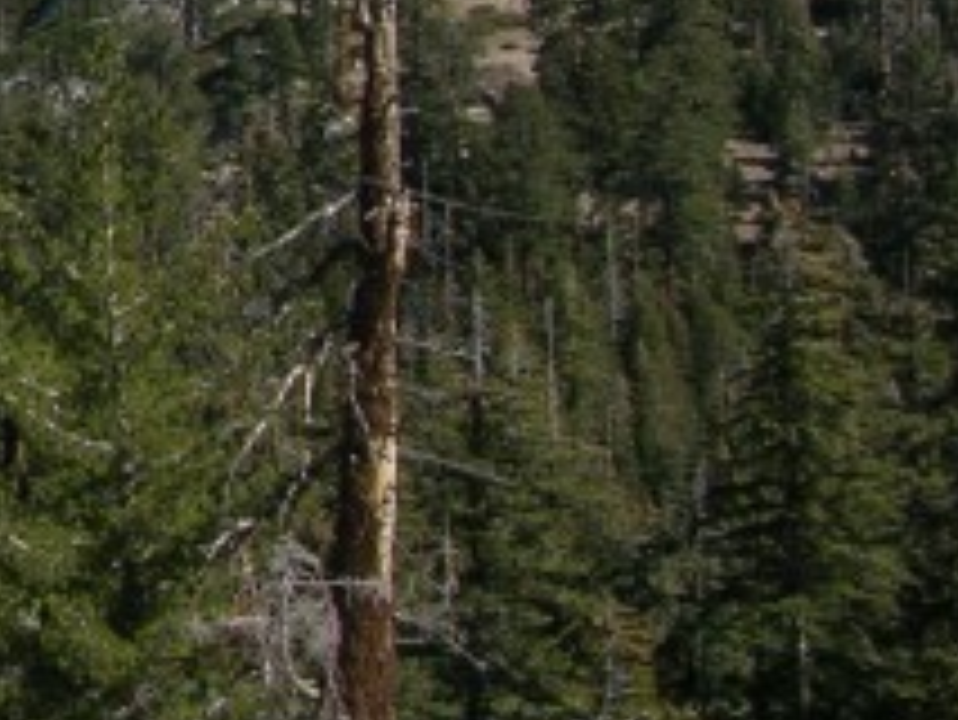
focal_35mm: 168
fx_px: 4652
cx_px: -1052
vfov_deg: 8.6
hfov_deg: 10.6
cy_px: -414
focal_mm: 8.9
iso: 50
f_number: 6.3
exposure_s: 1/252
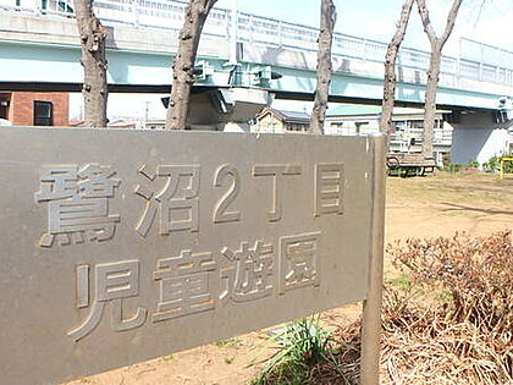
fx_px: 445
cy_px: 171
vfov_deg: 46.7
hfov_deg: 59.4
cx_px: 310
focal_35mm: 30
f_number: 3.5
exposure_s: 1/500
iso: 125
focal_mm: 3.7
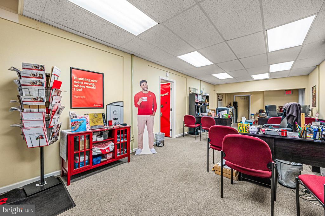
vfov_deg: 81.1
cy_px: 108
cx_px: 162
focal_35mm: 14
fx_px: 126
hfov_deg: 104.3
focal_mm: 14
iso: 400
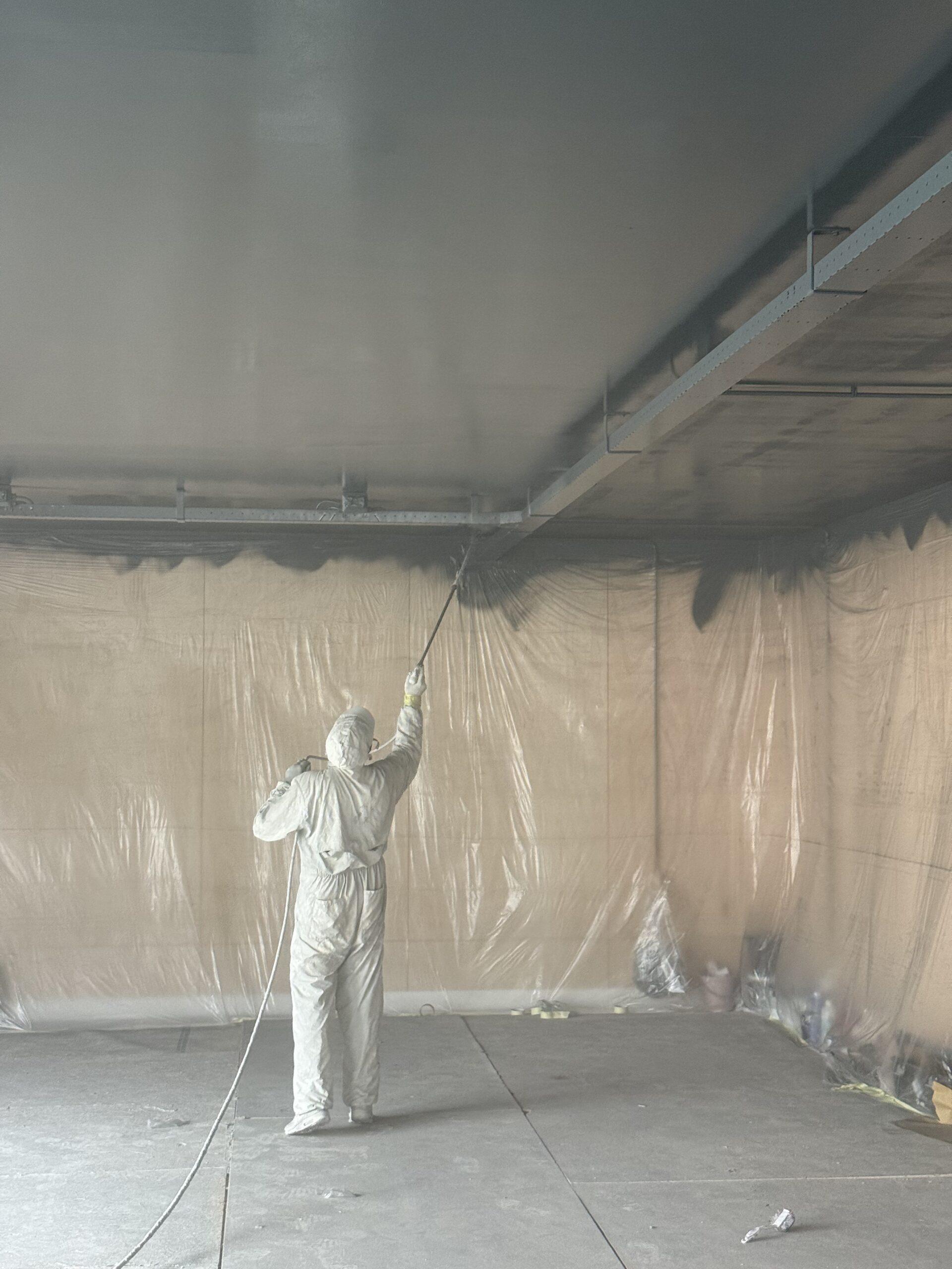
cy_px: 634
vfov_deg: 39.7
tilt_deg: +2.8
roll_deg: -0.1
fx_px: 1760
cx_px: 476
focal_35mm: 48
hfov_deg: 30.3
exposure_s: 1/60
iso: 250
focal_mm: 6.76
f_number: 1.78
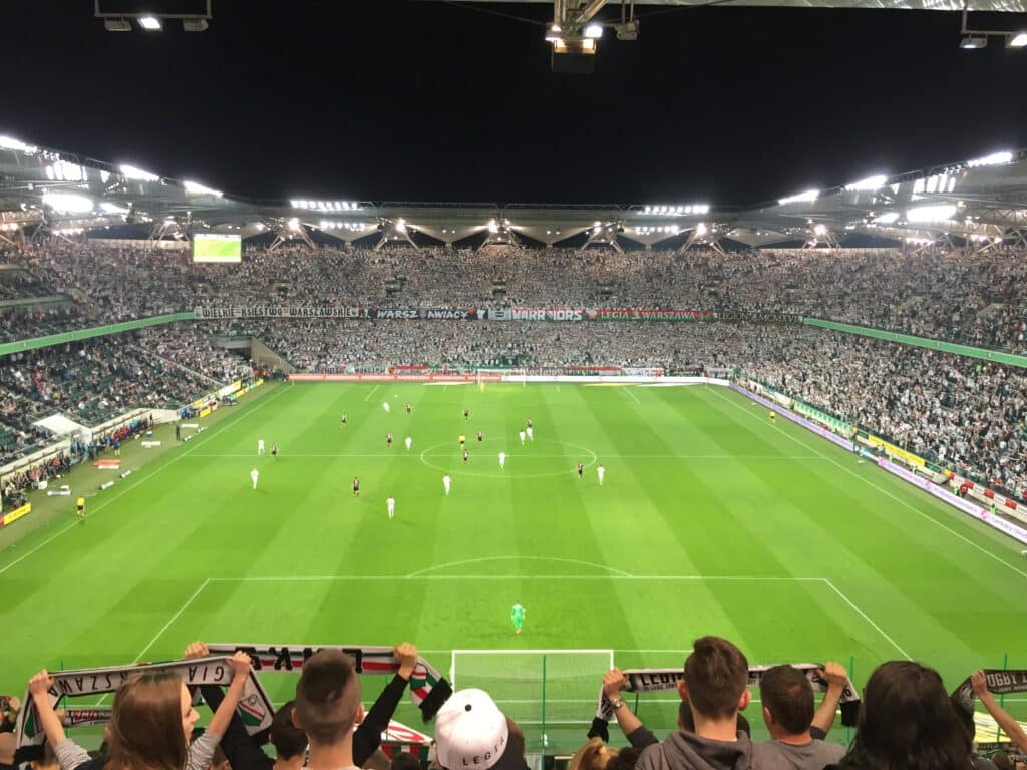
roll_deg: -0.4
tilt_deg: -8.8
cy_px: 385
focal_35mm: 29
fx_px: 860
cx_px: 514
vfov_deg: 48.2
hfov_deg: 61.7
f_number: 2.2
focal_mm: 4.15
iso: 50
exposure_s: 1/33
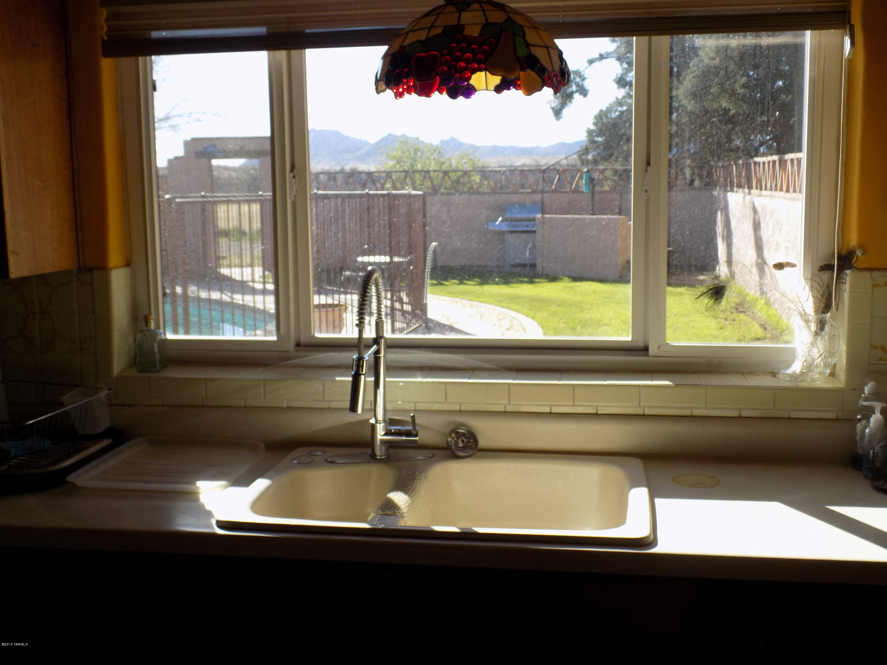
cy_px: 332
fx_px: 948
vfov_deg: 38.7
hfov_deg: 50.1
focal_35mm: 37
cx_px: 444
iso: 80
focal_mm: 6.6
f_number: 3.5
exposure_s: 1/250
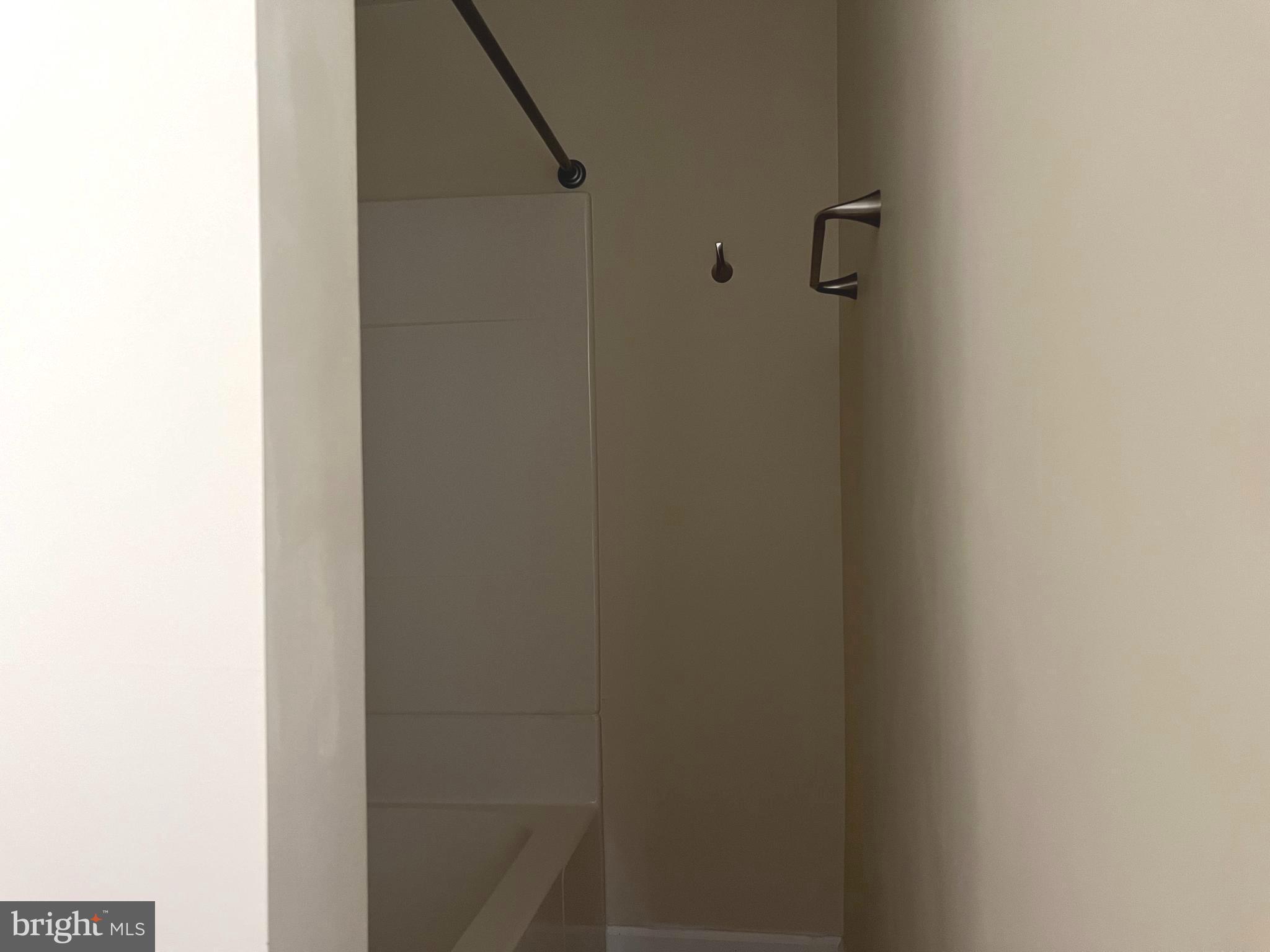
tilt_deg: +0.1
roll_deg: +0.7
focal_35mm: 26
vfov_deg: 53.1
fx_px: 954
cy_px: 476
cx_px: 635
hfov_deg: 67.3
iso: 640
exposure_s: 1/40
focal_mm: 5.7
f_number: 1.5
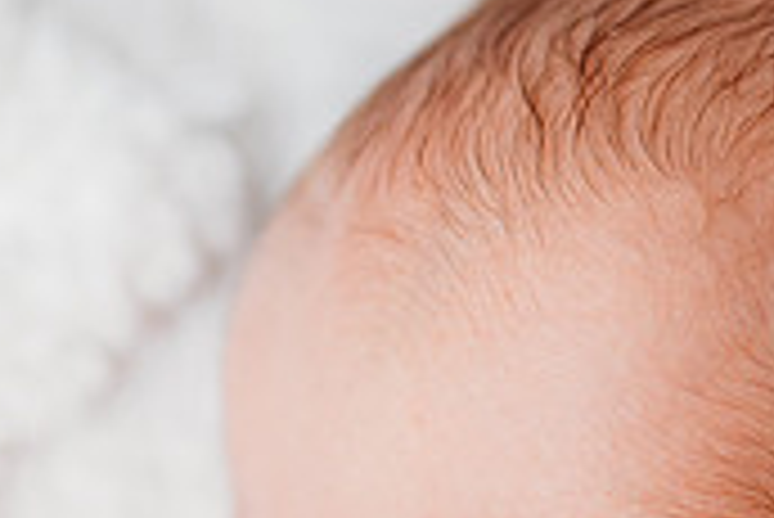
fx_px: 1743
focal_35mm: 81
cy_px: 714
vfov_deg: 15.8
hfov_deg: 25.0
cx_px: 333
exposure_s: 1/200
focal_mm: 24
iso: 80
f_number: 2.2
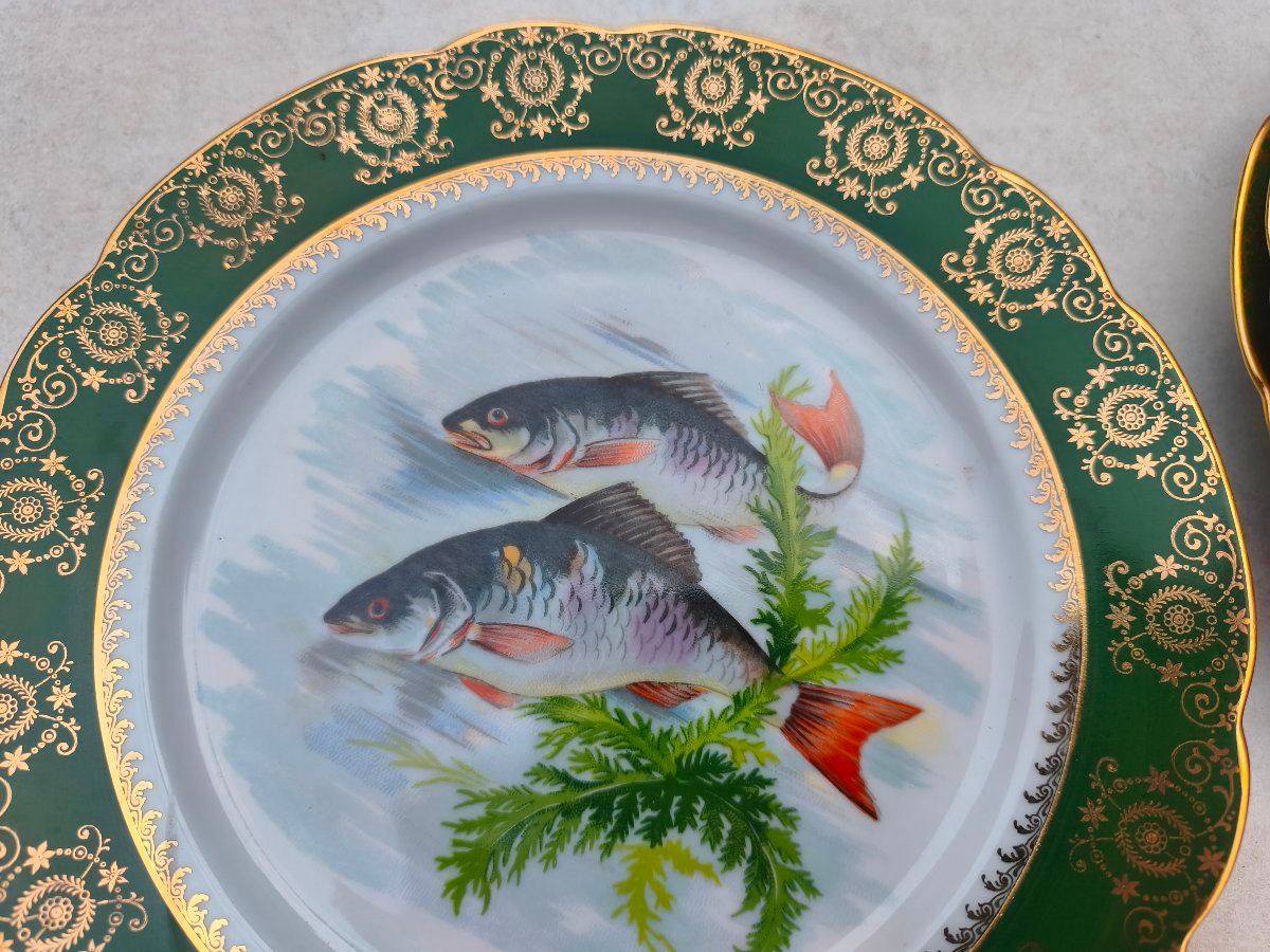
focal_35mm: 23
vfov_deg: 58.9
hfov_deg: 73.9
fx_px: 844
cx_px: 635
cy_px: 476
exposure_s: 1/359
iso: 50
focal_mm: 6.06
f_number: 1.7
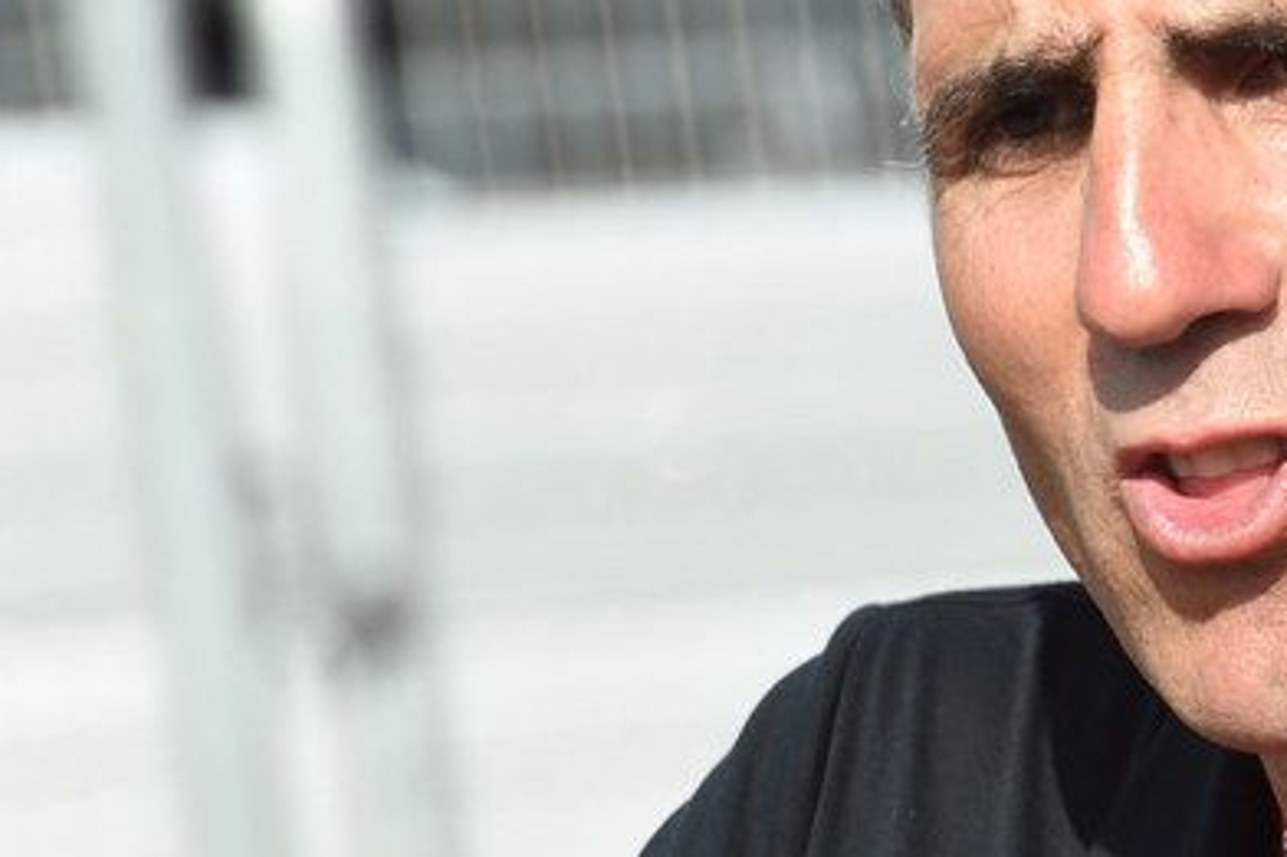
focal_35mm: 1045
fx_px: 37341
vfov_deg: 1.3
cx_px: 1336
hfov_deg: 2.0
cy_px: 323
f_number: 11
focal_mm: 400
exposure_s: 1/1000
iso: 1000
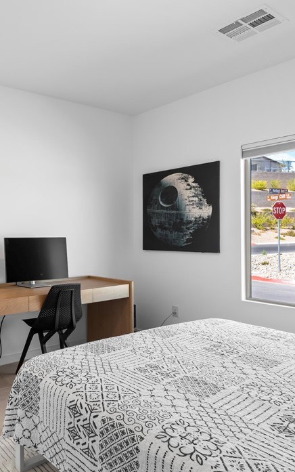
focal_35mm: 27
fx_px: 347
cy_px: 234
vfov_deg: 68.4
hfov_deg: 41.7
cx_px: 21
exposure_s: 1/2
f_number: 8
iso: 400
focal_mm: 17
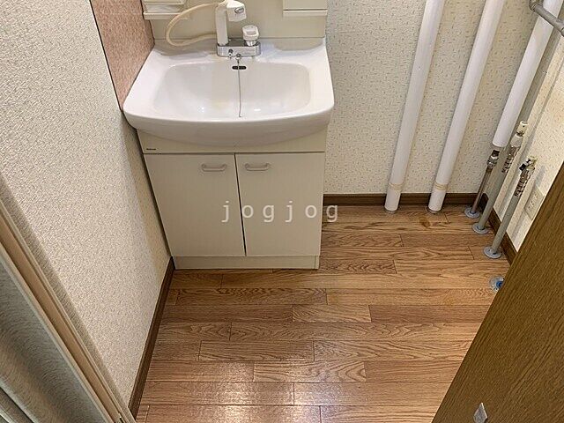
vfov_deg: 53.1
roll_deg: +1.8
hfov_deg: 67.3
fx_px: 424
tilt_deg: -41.9
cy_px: 212
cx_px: 282
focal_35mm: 26
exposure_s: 1/50
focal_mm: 4.25
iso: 160
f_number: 1.8
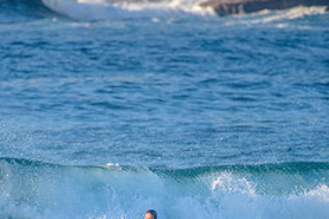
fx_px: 11167
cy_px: 242
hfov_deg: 1.7
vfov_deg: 1.1
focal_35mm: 1222
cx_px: 125
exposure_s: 1/2000
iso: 500
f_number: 5.6
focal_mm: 500
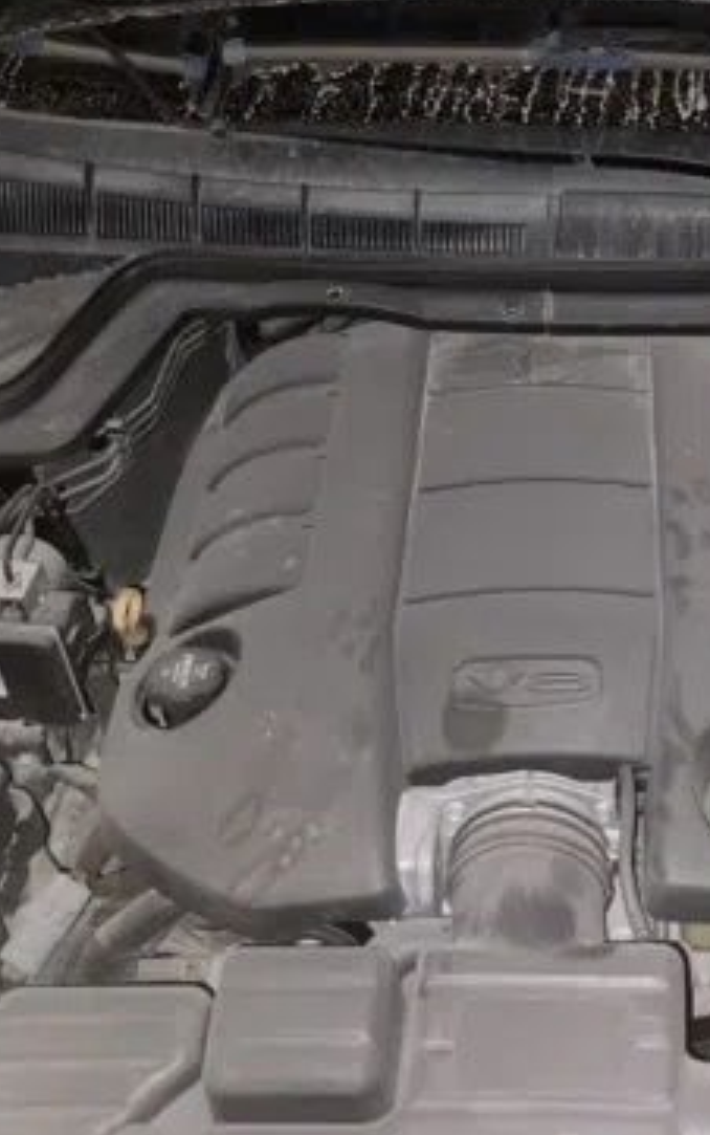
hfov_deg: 27.0
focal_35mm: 47
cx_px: 553
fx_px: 1453
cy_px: 560
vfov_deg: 42.6
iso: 200
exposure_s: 1/4
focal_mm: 5.1
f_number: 1.6
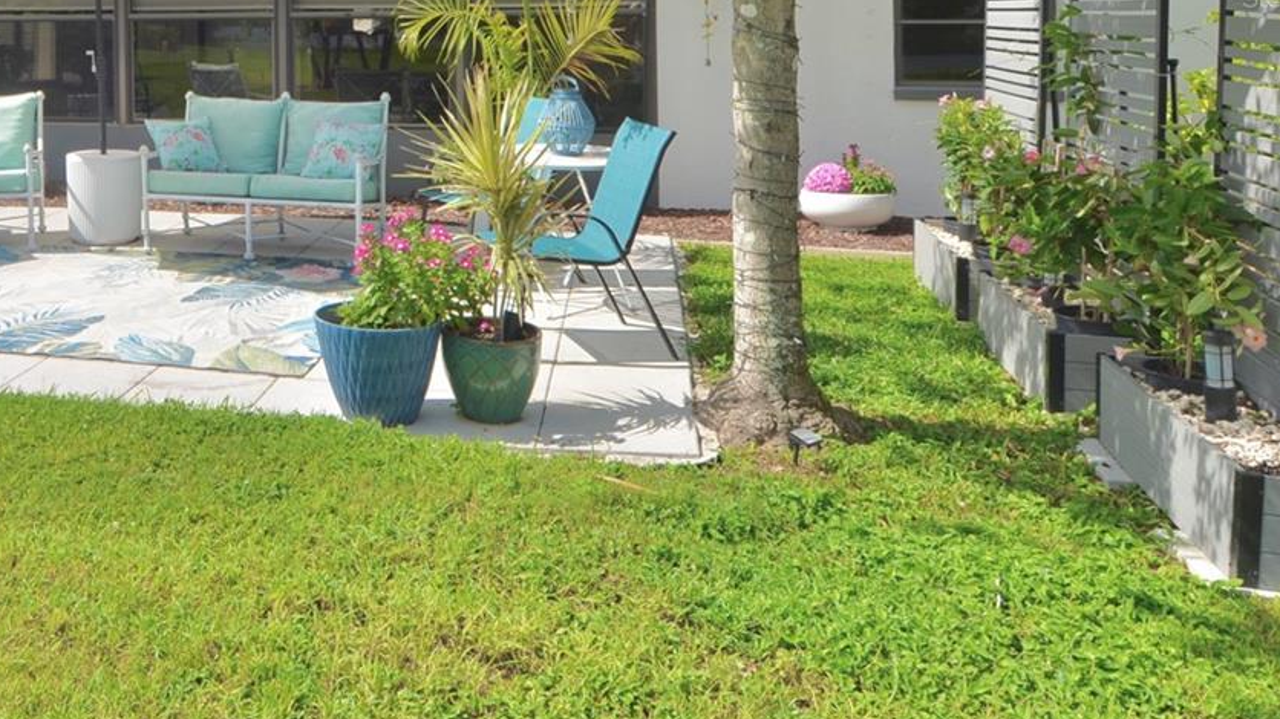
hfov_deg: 49.8
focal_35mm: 36
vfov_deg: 30.5
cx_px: 153
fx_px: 1222
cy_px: -4
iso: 100
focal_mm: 12
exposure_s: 1/320
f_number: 9
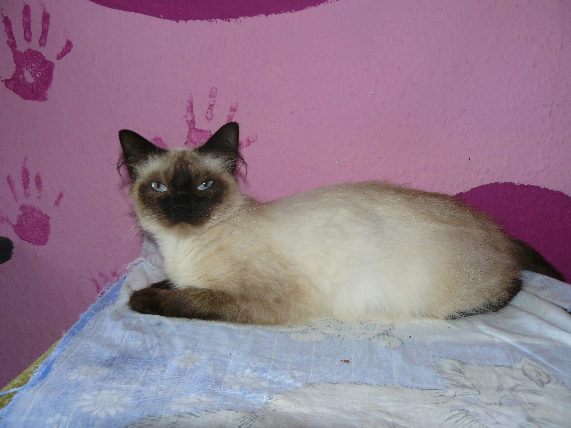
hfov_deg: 51.4
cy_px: 214
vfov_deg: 39.7
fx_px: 594
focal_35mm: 36
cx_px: 286
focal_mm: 6
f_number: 2.8
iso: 100
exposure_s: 1/30
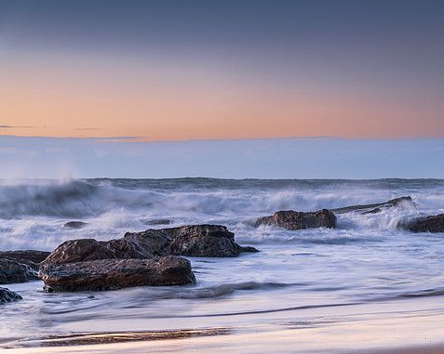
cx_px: 256
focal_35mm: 98
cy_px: 179
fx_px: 1287
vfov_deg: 15.7
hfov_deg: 19.6
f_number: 8
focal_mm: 85
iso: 100
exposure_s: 1/2.5
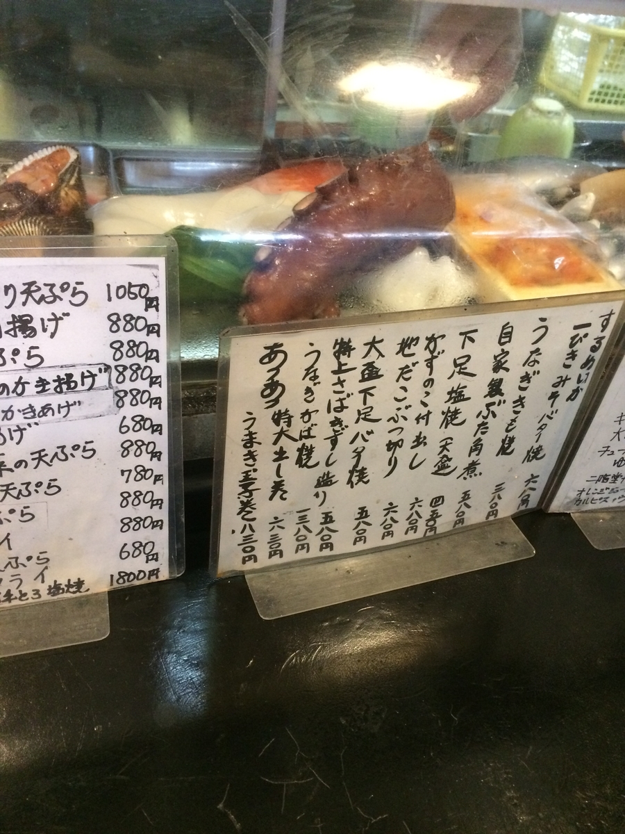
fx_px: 698
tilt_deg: -40.1
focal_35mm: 29
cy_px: 417
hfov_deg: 48.2
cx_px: 312
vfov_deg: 61.7
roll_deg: -6.6
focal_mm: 4.15
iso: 320
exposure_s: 1/30
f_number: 2.2
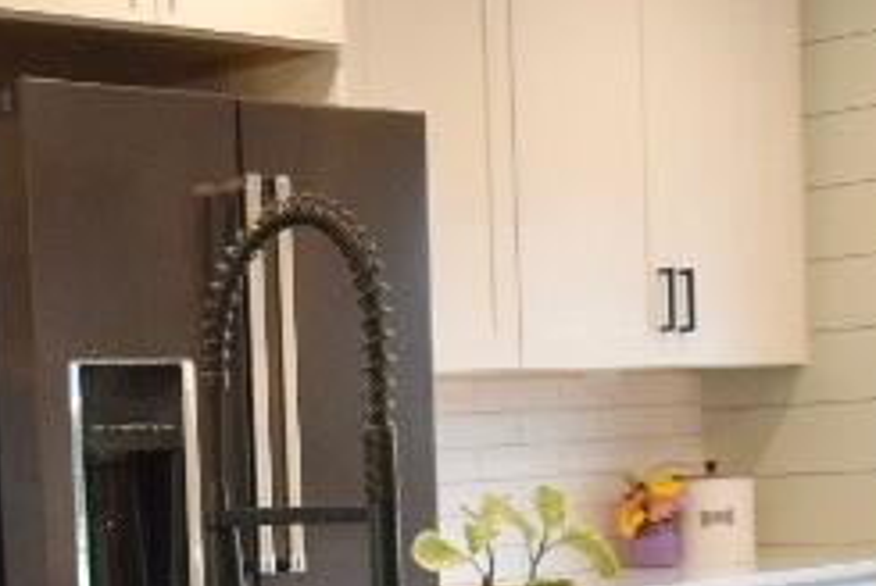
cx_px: 50
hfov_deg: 20.1
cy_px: 697
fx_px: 2412
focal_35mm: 99
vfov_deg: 13.5
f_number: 4
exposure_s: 1/60
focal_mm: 10
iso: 400
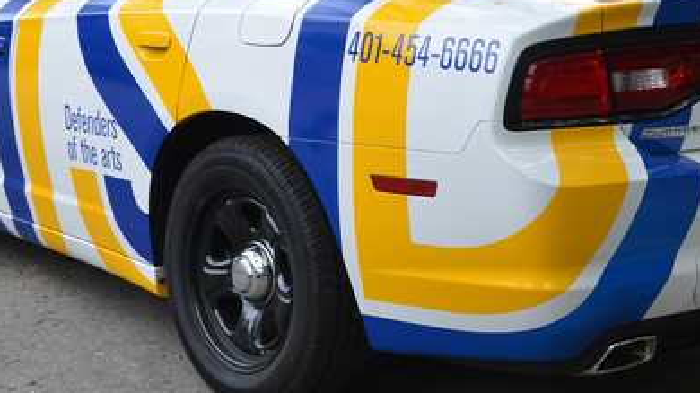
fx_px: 1150
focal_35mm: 62
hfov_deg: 33.8
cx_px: 361
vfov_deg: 19.3
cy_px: 106
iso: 400
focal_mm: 22
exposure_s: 1/125
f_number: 5.6
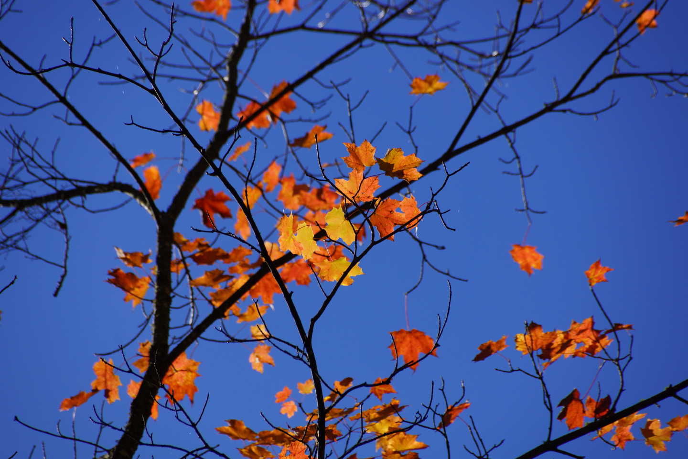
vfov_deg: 3.7
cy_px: 230
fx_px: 7166
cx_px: 344
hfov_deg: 5.5
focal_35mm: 375
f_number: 7.1
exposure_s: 1/400
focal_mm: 250
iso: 100
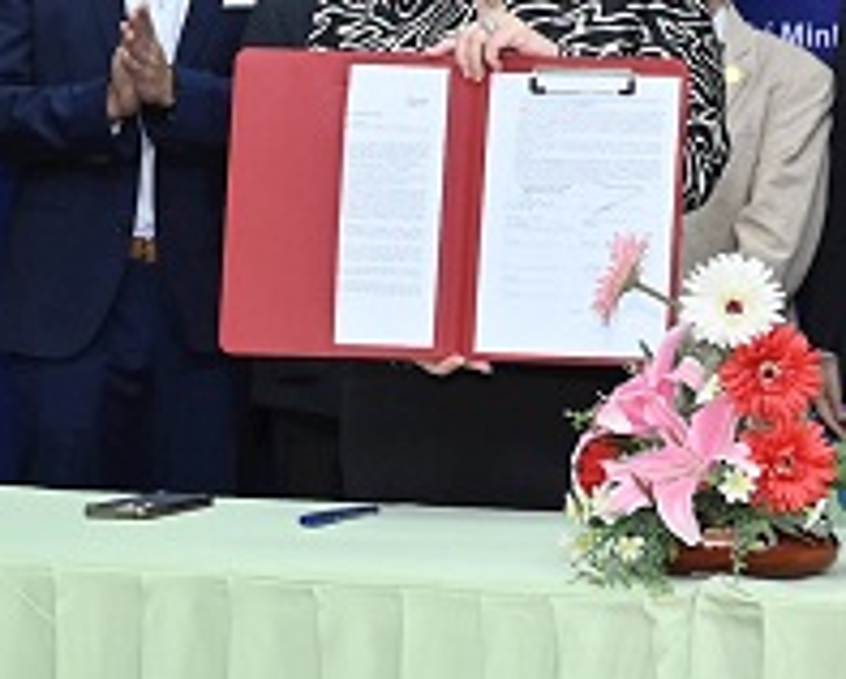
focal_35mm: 120
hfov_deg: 14.9
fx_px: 3008
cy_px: 103
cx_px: 1258
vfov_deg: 12.8
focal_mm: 42
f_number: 6.3
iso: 1600
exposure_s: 1/100
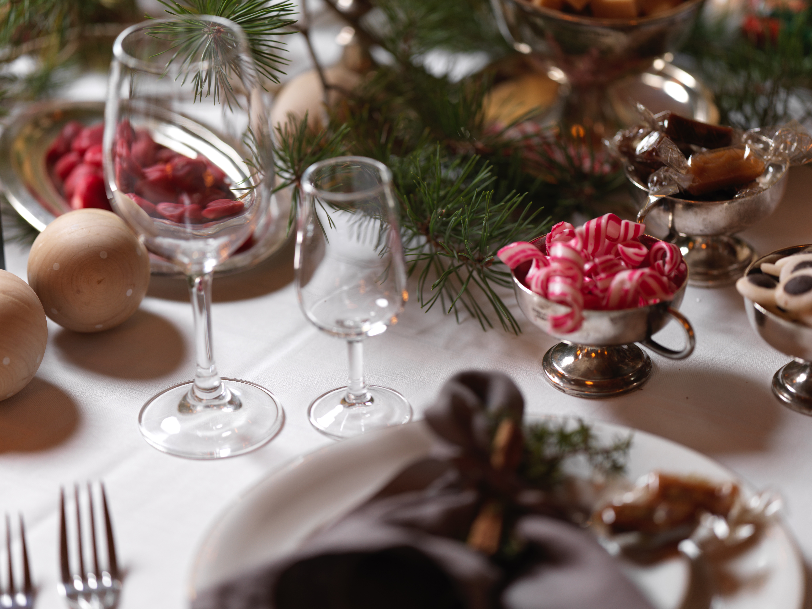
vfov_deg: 14.0
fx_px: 2486
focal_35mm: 106
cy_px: 304
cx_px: 406
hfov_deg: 18.6
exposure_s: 1/90
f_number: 2.8
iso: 100
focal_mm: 135
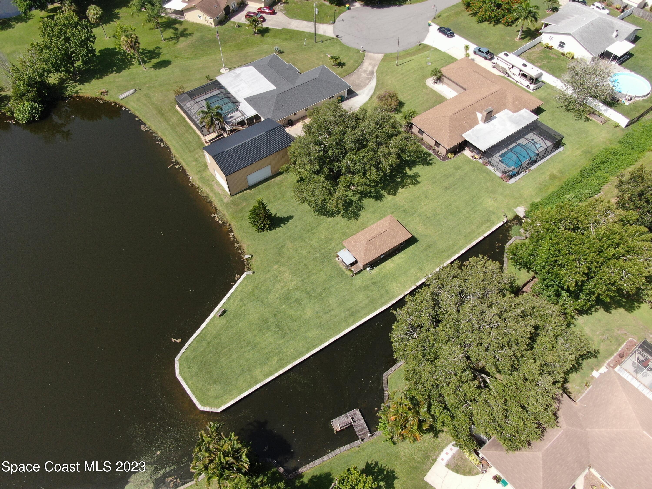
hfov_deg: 71.6
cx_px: 326
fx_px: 452
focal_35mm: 24
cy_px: 244
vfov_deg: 56.8
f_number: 2.8
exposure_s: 1/100
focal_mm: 4.39
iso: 100
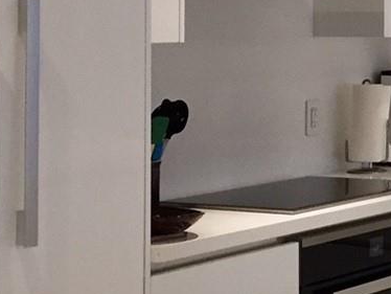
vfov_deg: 11.8
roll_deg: +1.0
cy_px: -19
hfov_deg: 14.9
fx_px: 1402
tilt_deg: +1.4
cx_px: 554
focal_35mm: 124
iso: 50
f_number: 2.2
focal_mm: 4.15
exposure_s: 1/30
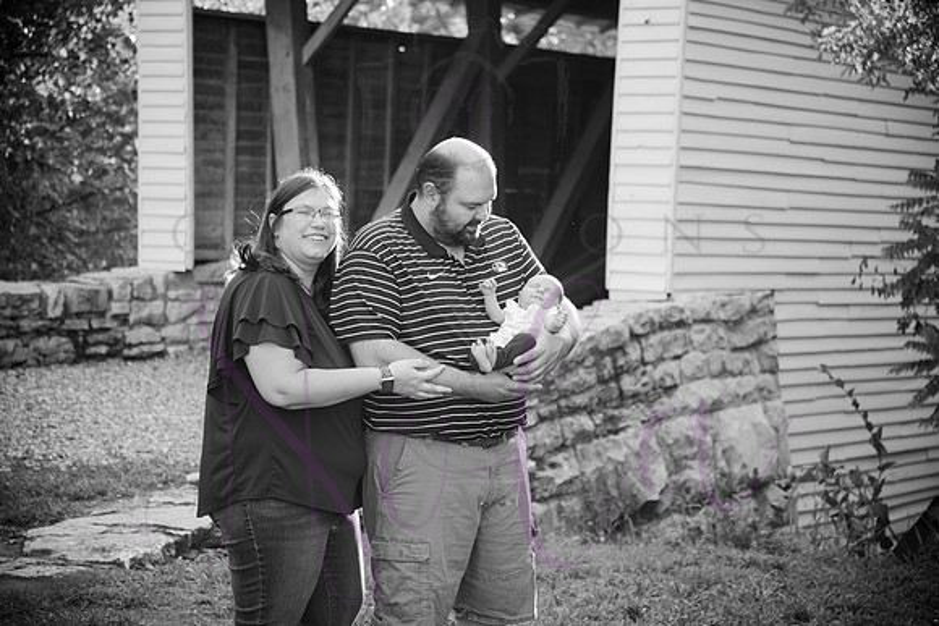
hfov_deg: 23.9
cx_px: 470
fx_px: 2217
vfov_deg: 16.1
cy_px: 313
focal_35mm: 85
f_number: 5.6
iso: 400
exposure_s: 1/250
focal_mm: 85
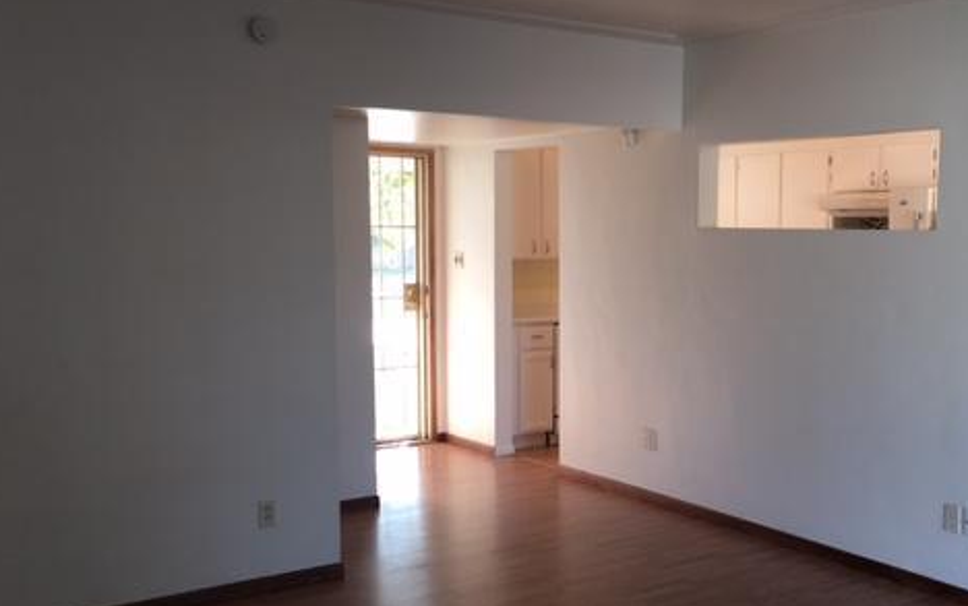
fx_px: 1109
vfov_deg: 30.5
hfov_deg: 46.7
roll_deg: -0.5
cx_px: 614
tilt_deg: -5.7
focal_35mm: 42
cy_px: 352
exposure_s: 1/40
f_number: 2.2
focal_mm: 4.15
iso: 25
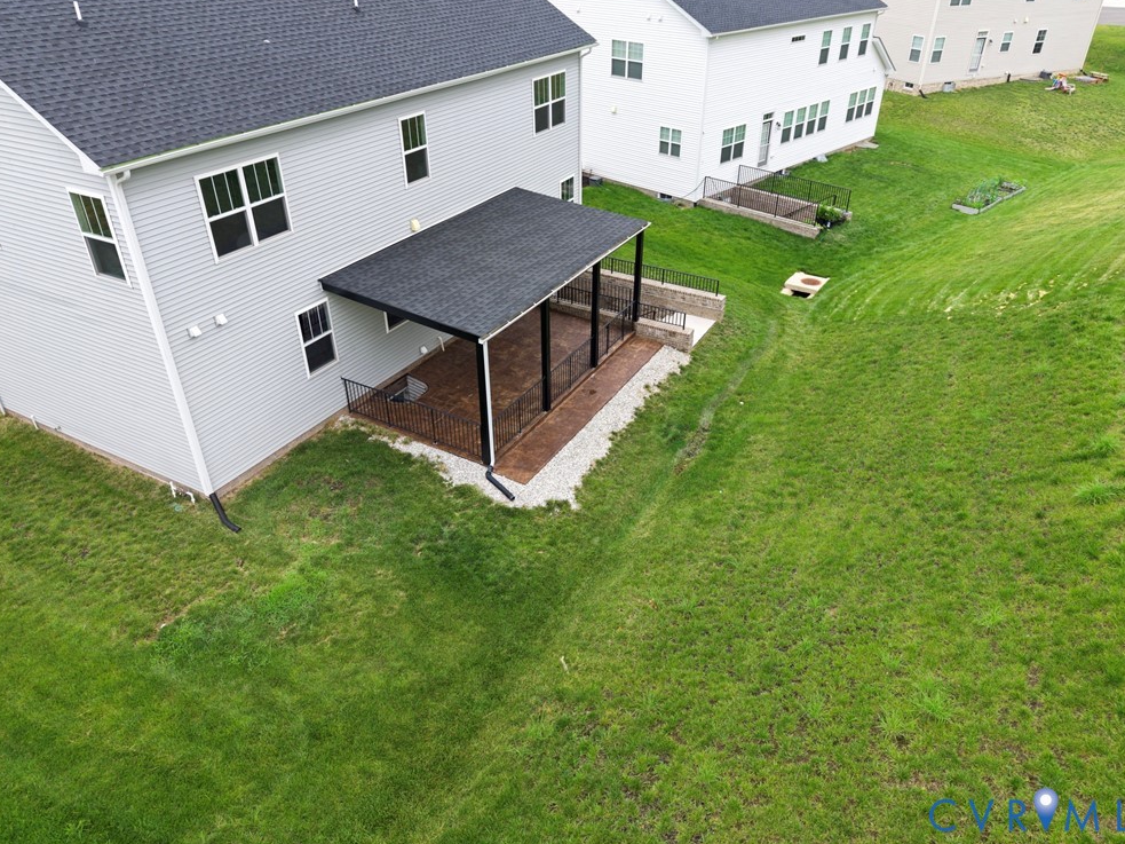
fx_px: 812
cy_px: 407
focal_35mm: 25
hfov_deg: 69.4
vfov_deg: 54.9
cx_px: 577
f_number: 1.8
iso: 100
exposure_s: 1/800
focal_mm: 8.67
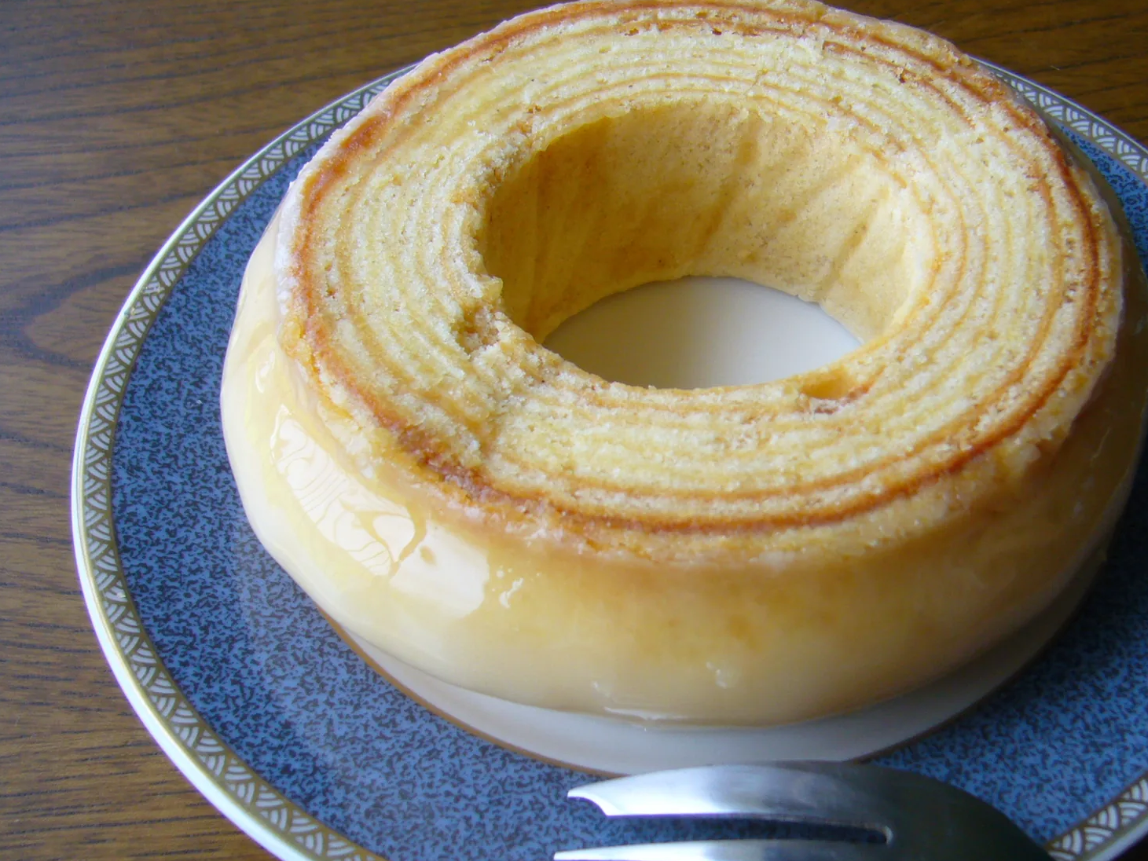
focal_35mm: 46
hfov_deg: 40.9
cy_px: 482
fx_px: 1526
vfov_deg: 31.5
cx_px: 721
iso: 80
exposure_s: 1/100
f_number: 2.8
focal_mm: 5.8
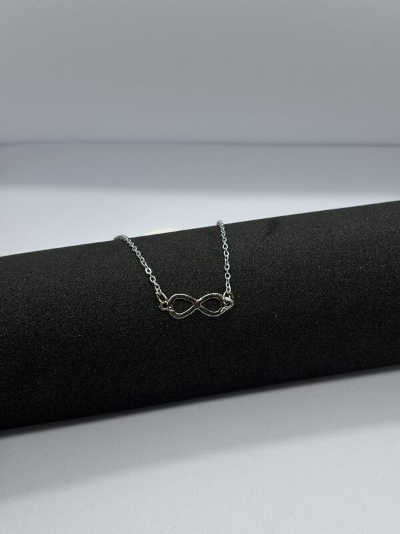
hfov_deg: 28.0
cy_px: 267
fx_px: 801
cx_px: 200
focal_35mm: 52
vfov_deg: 36.8
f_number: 1.6
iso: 40
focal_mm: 5.96
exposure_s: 1/100
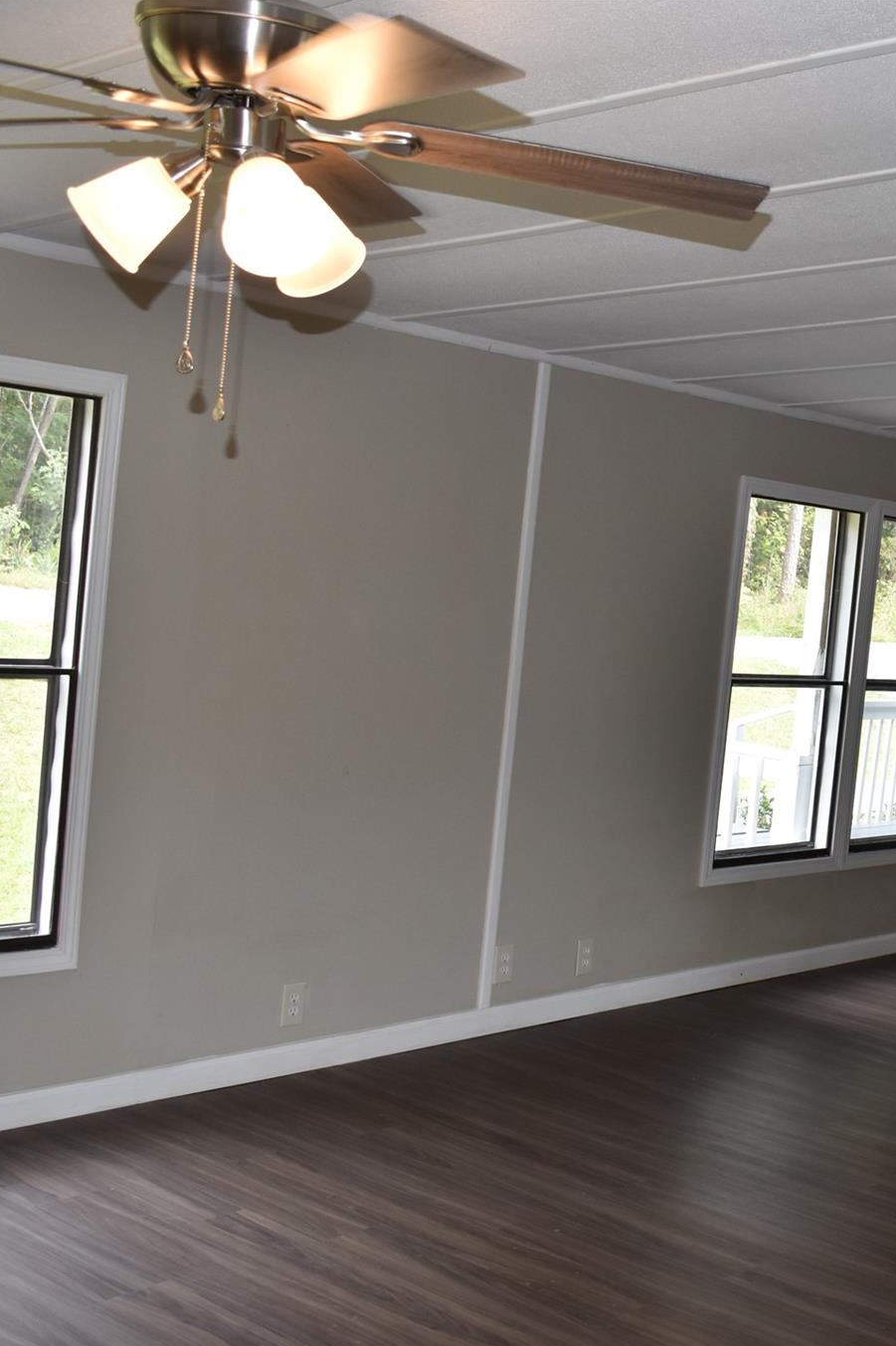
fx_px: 1867
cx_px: 947
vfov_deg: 39.6
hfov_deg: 25.3
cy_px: 675
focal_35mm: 50
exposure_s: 1/125
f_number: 5.6
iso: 560
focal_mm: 22
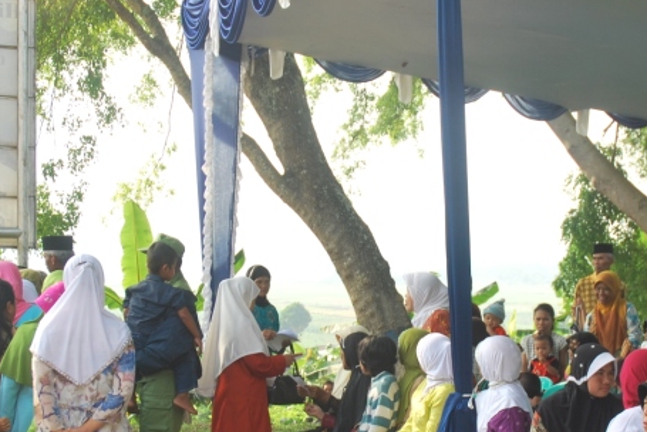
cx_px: 314
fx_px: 1457
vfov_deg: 16.8
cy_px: 333
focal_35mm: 81
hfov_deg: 25.0
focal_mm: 24
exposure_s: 1/100
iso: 100
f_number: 5.6
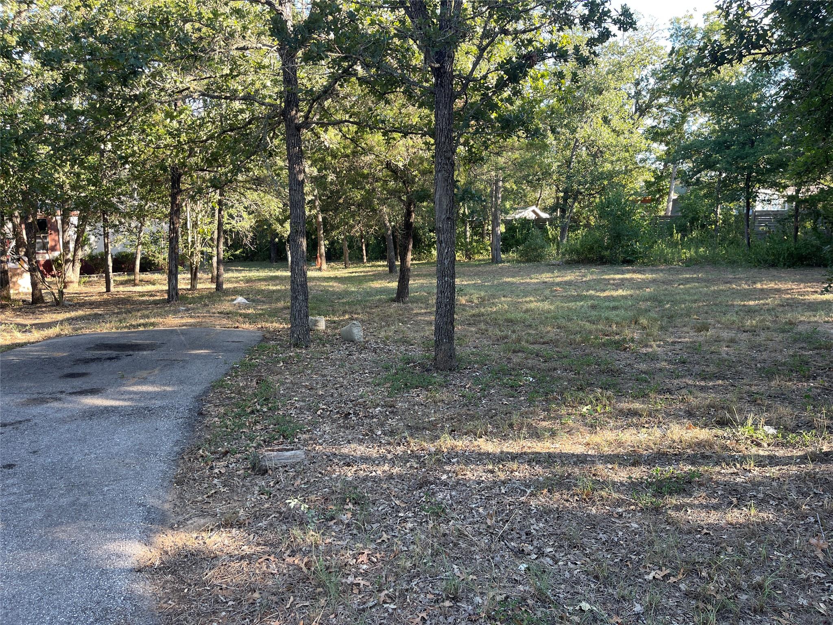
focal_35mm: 26
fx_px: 626
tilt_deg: -8.2
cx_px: 416
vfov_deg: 53.1
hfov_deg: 67.3
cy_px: 312
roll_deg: -0.7
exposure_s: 1/121
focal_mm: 5.1
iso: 40
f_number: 1.6
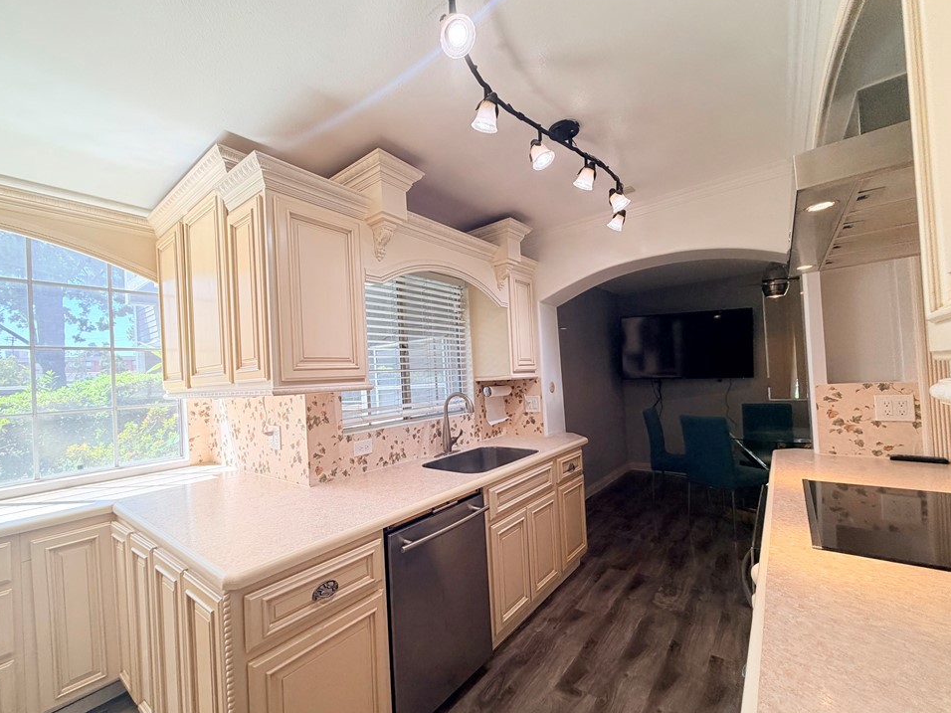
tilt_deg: +0.2
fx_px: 412
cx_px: 451
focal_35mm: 15
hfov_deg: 98.1
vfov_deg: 81.7
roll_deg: +3.9
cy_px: 371
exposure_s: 1/120
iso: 40
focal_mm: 2.22
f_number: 2.2
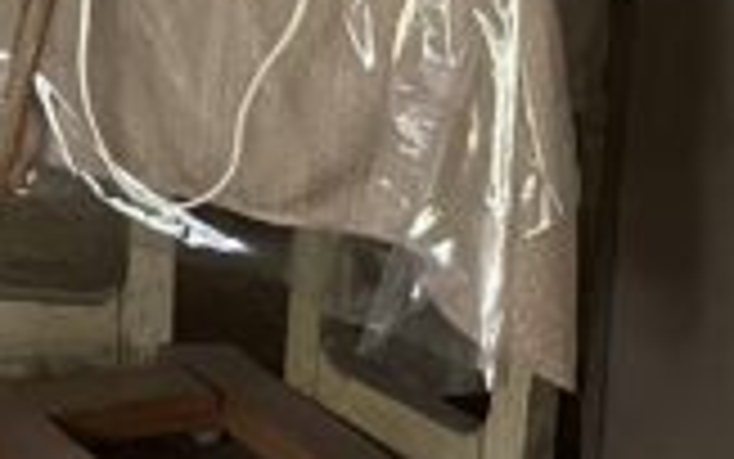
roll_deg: -0.7
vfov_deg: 7.0
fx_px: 3722
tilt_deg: -12.3
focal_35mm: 186
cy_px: -140
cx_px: -293
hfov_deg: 10.9
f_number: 1.8
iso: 200
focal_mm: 3.99
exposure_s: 1/60
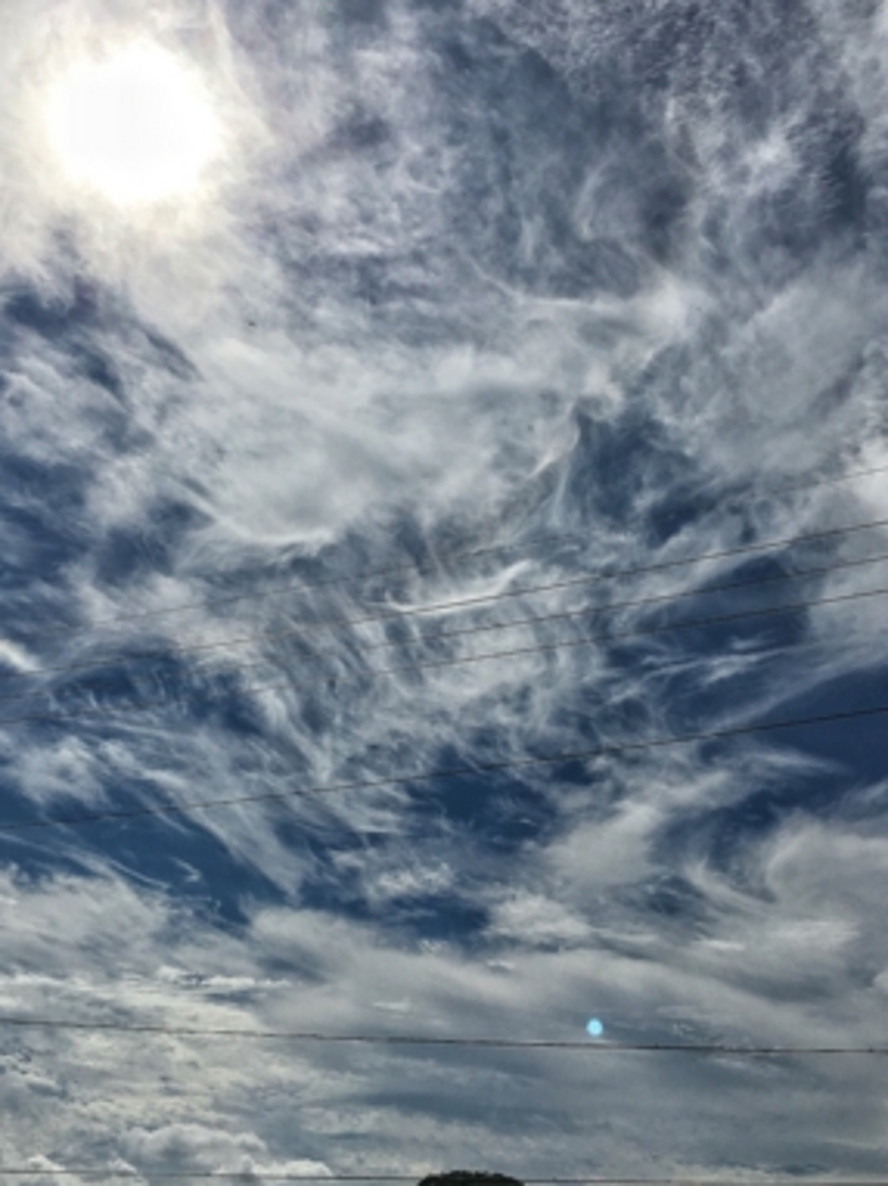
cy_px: 584
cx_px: 377
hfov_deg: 37.6
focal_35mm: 38
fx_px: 1301
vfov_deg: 49.0
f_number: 2.2
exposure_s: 1/15385
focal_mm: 4.15
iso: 25
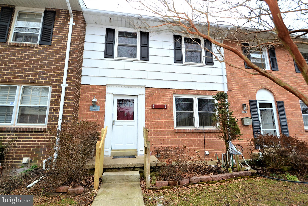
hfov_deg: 92.4
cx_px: 154
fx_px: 148
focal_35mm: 17
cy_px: 103
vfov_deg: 69.6
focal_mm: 11.5
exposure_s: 1/100
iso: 400
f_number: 5
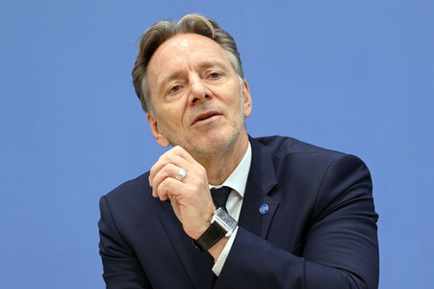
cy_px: 144
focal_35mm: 112
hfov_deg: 18.3
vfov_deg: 12.2
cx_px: 217
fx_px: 1349
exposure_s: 1/640
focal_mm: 112
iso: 5000
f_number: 5.6
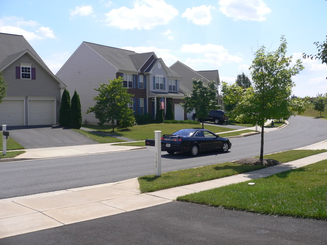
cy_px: 122
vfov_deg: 40.7
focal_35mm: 35
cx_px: 164
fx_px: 331
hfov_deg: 52.6
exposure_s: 1/320
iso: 80
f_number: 5.6
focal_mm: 5.8
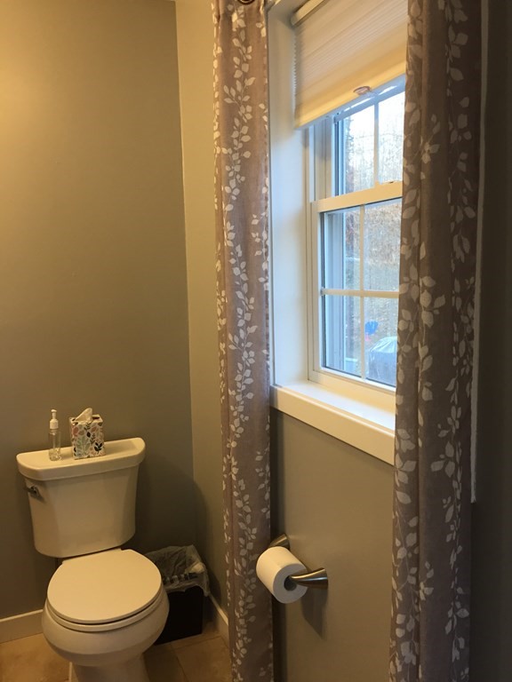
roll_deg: -1.4
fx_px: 572
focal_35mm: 29
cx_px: 256
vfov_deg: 61.7
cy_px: 341
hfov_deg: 48.2
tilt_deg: -7.0
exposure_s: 1/30
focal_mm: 4.15
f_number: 2.2
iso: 40
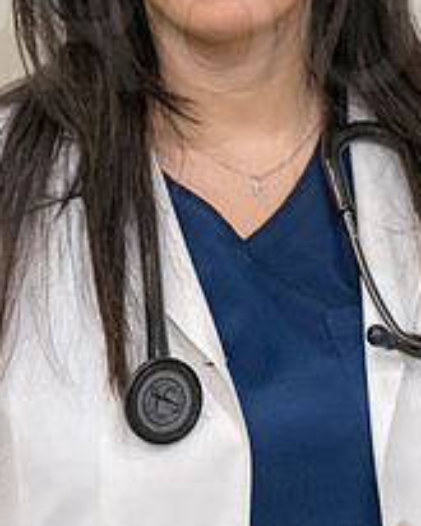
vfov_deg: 5.2
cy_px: 36
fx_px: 5743
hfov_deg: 4.2
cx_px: 209
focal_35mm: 369
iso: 5000
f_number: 4
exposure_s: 1/80
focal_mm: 180
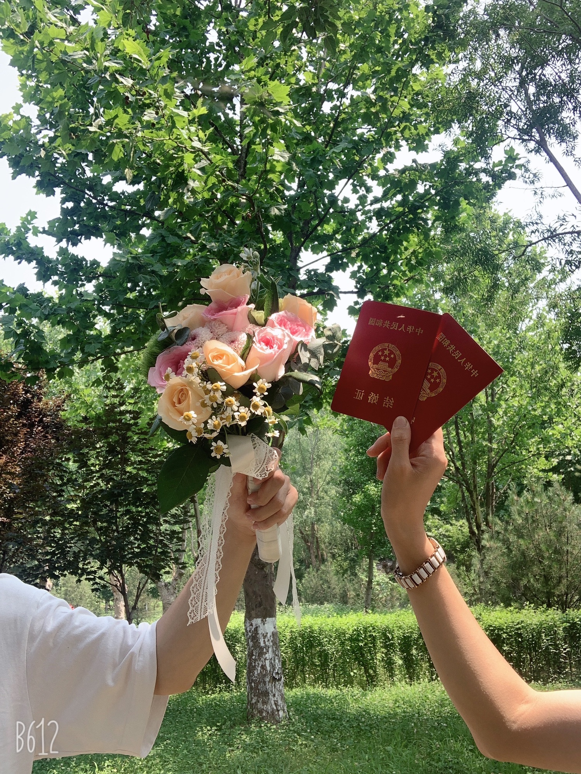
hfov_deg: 44.2
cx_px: 290
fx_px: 716
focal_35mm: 32
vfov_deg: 56.8
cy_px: 387
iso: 16
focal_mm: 2.87
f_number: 2.2
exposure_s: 1/194
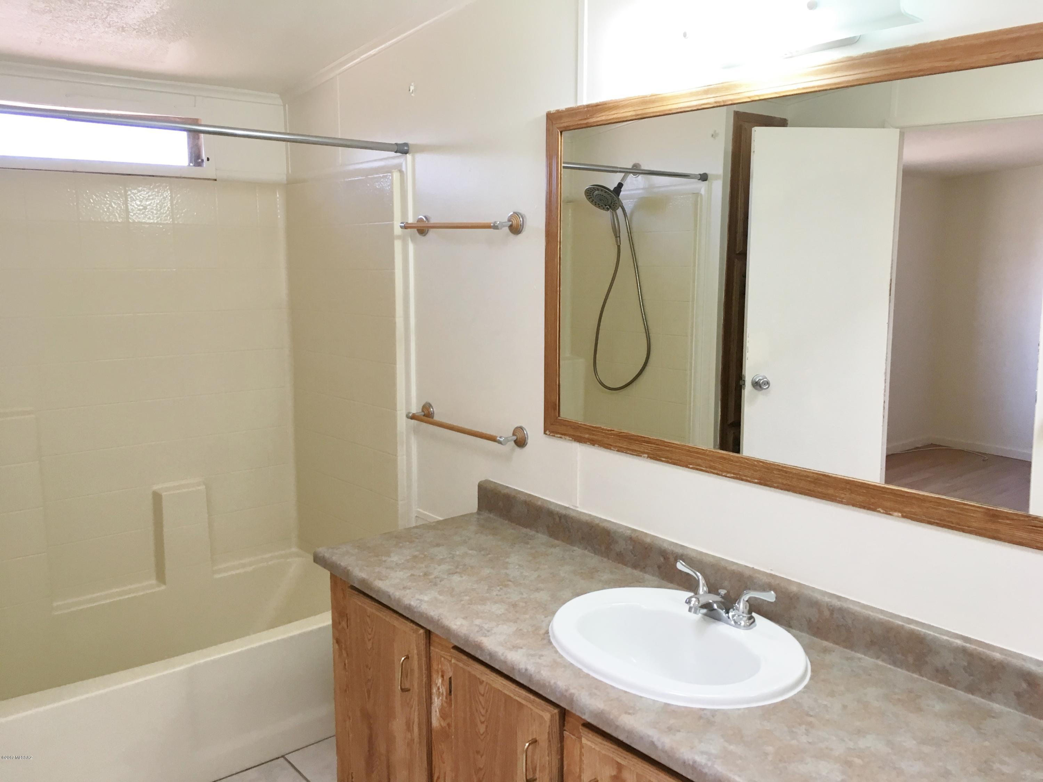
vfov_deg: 48.2
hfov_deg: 61.7
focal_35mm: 29
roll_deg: -1.8
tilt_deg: -9.3
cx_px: 522
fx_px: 874
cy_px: 391
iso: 32
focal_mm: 4.15
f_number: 2.2
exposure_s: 1/30
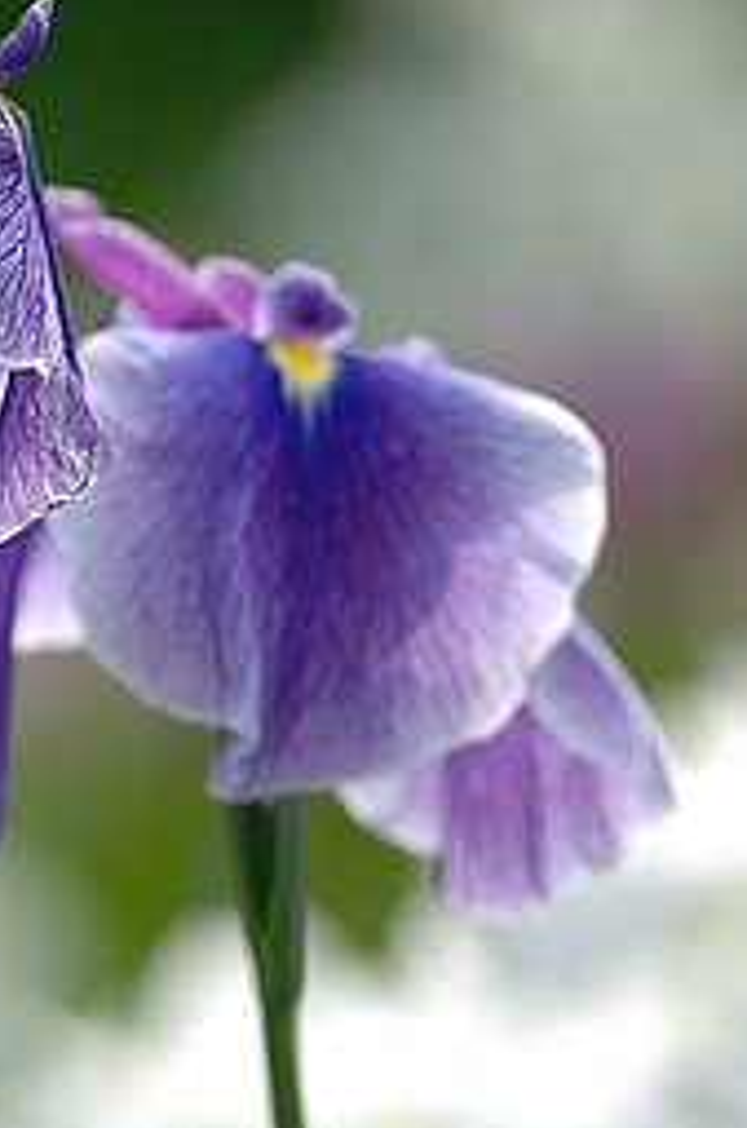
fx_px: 28250
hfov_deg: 1.5
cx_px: 0
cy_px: 522
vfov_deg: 2.3
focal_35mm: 904
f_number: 4.5
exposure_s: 1/800
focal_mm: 300
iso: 200
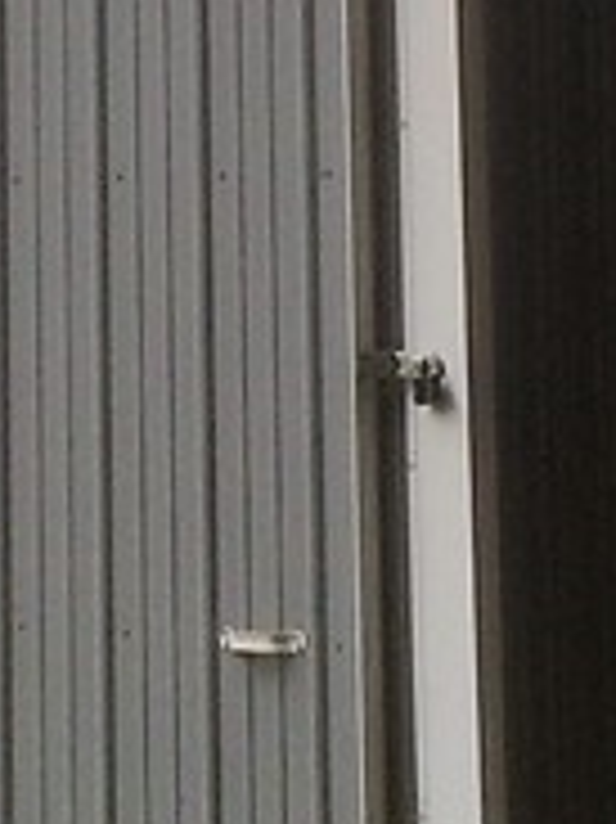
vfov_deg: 11.9
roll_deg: +1.2
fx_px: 3848
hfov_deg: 9.1
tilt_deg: +6.6
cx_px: 22
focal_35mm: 162
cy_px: -198
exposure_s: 1/186
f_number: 2.2
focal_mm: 4.15
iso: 32
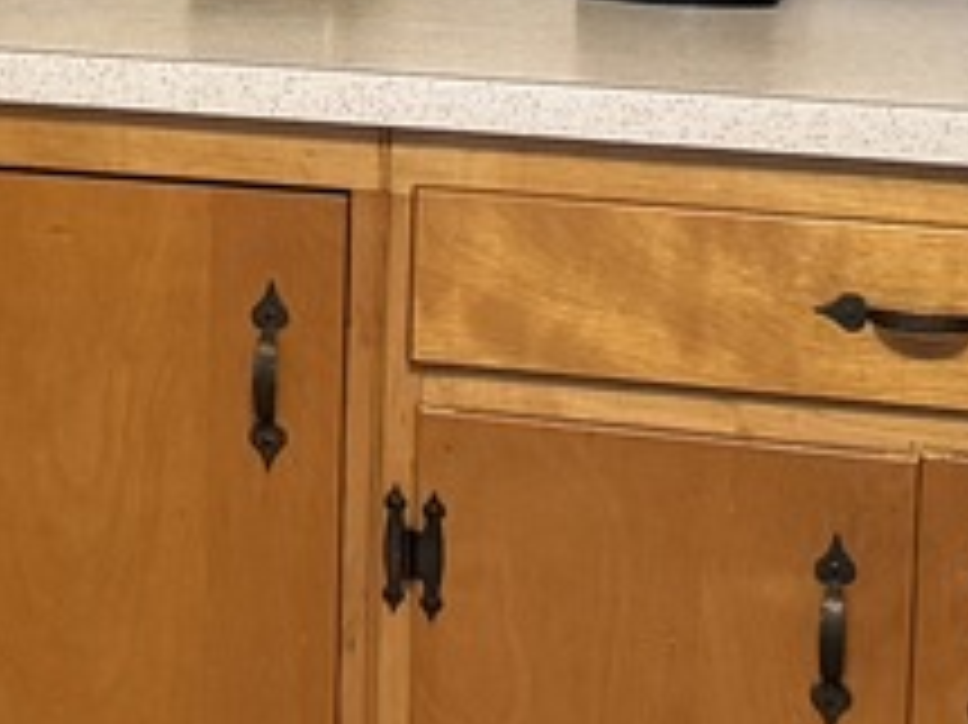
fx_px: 4500
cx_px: -801
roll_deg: +0.2
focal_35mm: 161
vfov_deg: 9.1
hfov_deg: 11.4
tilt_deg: -8.7
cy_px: -81
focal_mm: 6.76
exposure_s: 1/60
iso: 250
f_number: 1.78
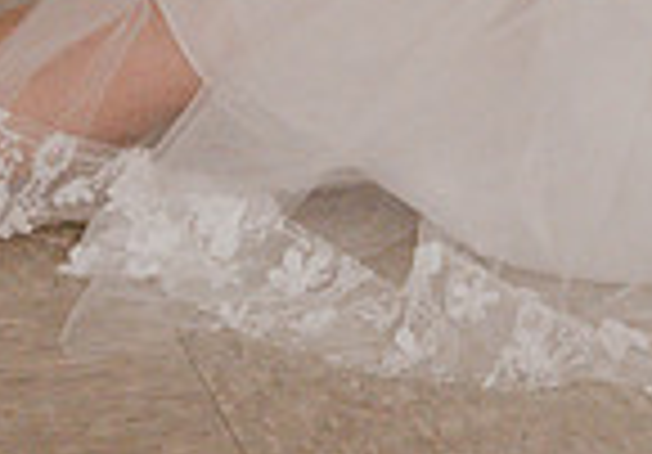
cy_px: -150
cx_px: 734
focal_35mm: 464
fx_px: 8521
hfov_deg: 4.4
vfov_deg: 3.0
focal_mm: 70
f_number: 2.8
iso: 2800
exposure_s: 1/125
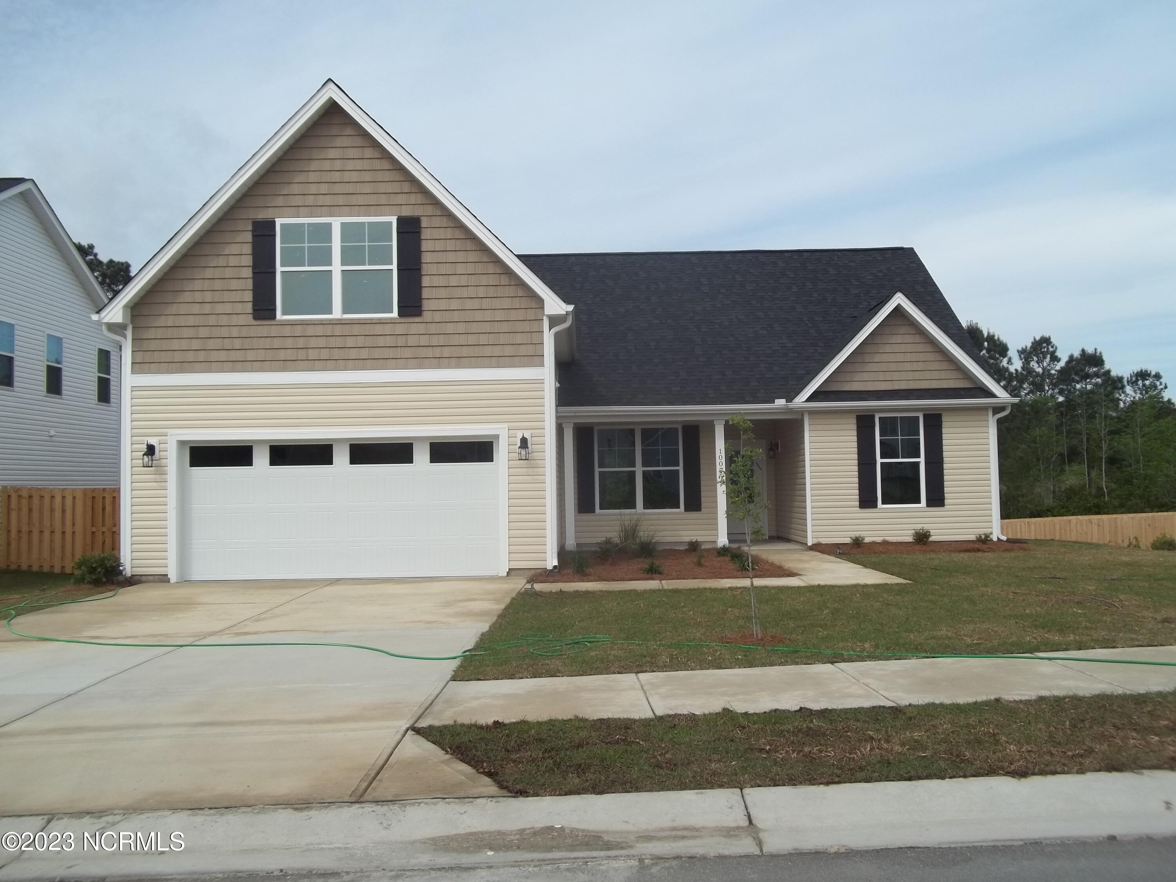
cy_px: 441
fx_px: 1087
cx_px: 588
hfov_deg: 56.8
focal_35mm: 32
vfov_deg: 44.2
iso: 64
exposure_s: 1/160
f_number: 8.8
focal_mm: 5.7
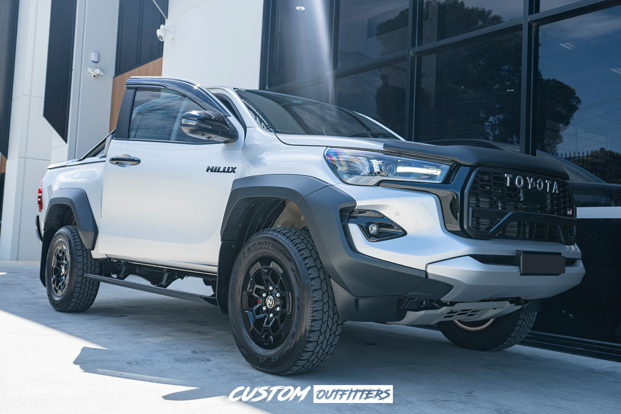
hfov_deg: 60.3
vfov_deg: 42.3
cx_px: 310
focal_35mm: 31
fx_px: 535
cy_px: 207
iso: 100
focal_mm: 31
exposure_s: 1/100
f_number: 5
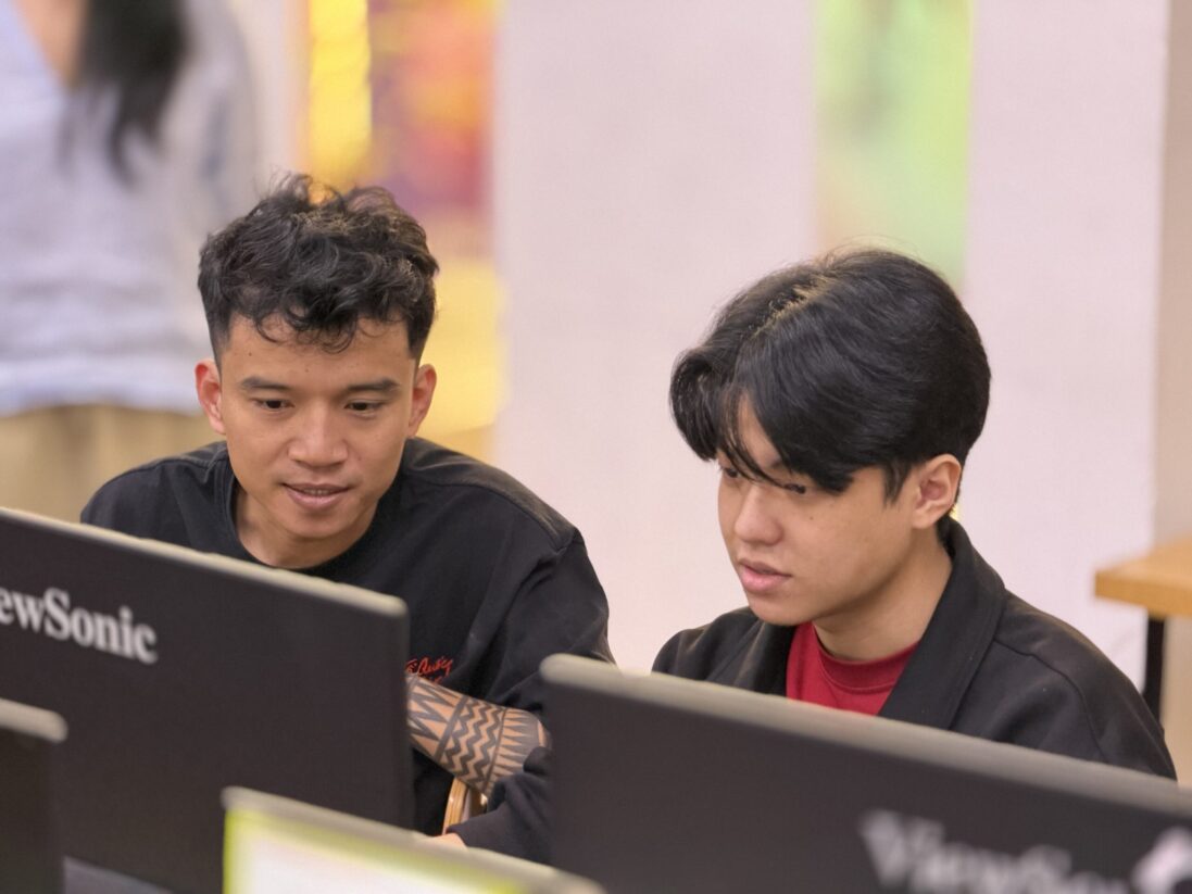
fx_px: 3444
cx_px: 596
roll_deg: +0.4
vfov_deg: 14.8
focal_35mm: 100
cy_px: 447
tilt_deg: -13.3
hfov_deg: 19.6
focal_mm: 16.89
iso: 640
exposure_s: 1/41
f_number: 2.8
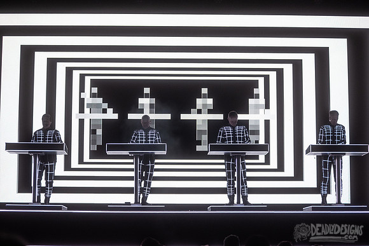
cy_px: 123
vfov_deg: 16.0
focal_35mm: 86
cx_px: 181
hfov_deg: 23.8
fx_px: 877
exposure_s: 1/250
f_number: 3.2
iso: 2500
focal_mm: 80
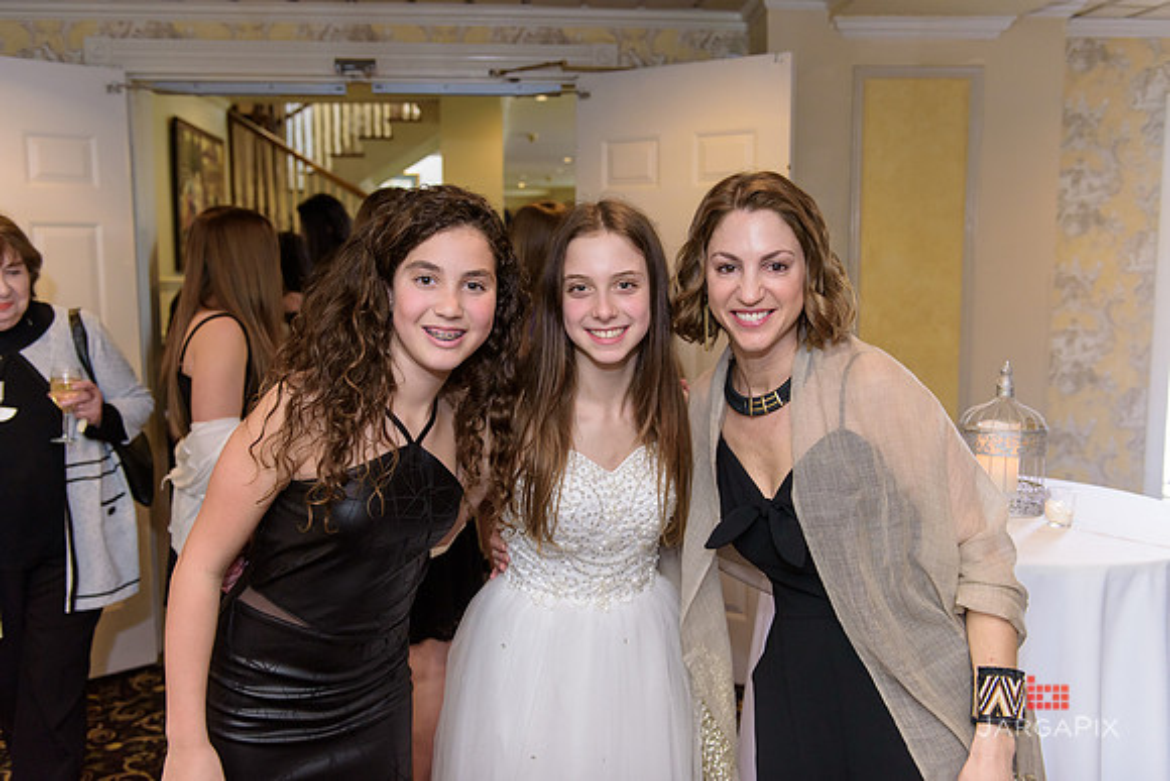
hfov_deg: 58.7
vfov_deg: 41.1
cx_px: 585
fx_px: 1040
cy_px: 390
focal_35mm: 32
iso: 1600
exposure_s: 1/125
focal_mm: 32
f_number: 3.2
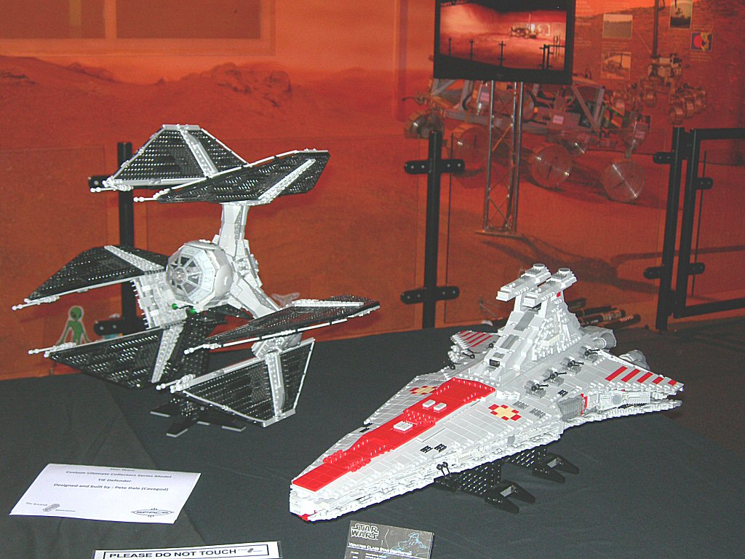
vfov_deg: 28.6
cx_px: 372
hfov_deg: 37.5
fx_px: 1098
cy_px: 280
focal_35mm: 51
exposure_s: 1/60.1
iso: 126
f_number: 3.2
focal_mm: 10.6
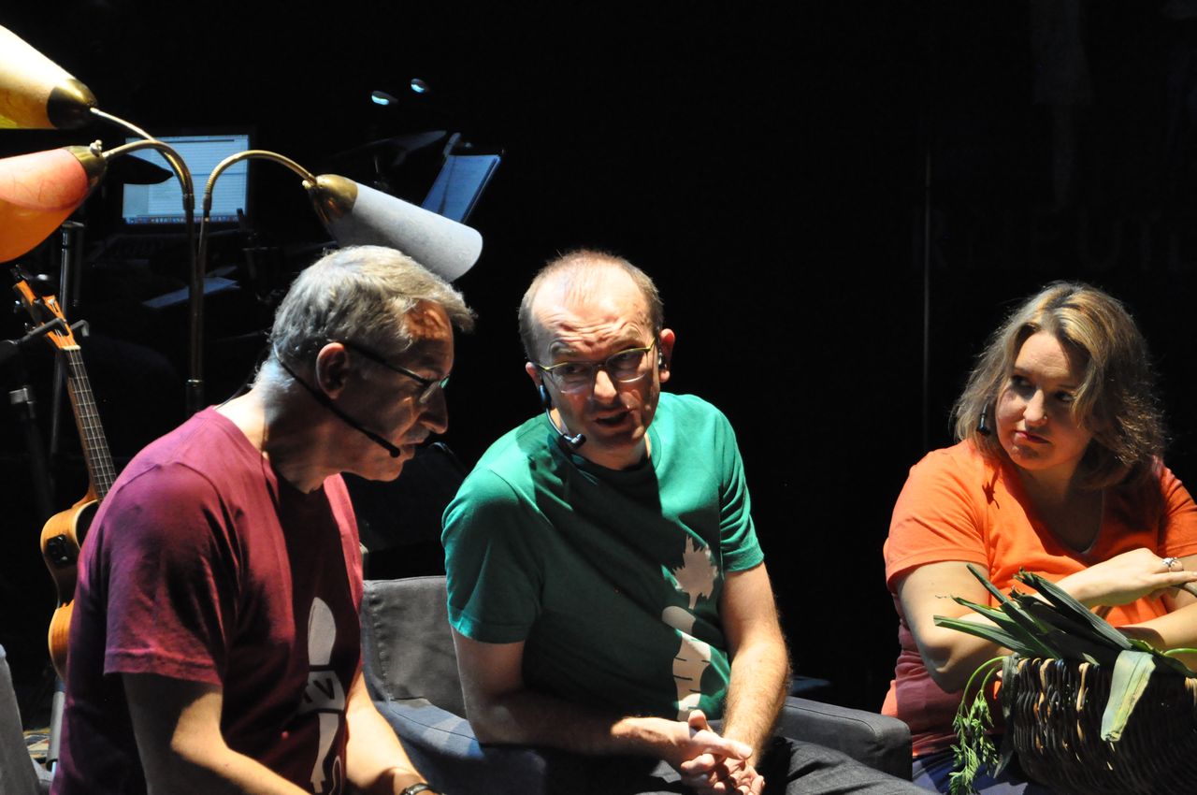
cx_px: 598
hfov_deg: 12.5
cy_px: 398
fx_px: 5479
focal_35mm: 165
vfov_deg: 8.3
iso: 3200
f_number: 5.3
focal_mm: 110
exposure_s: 1/60
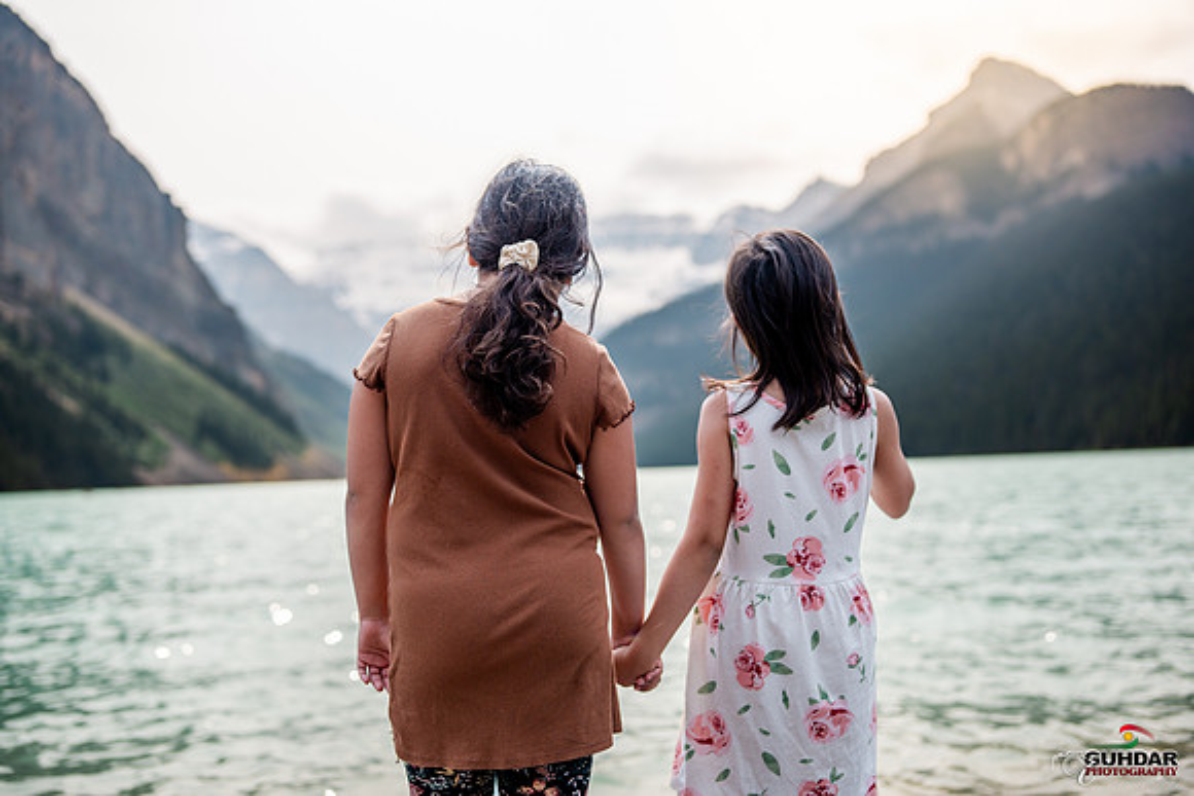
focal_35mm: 35
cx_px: 597
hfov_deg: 54.4
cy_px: 398
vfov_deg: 37.9
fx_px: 1161
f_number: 2
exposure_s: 1/6400
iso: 200
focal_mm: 35
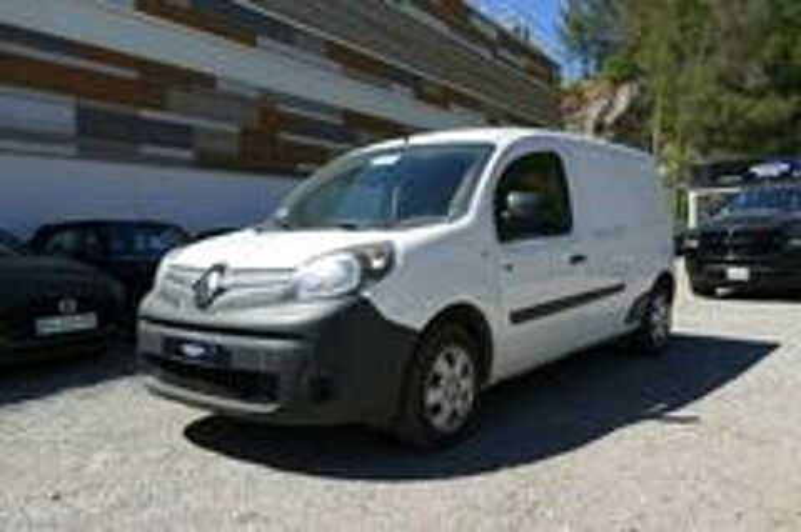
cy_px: 266
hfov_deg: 62.0
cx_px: 400
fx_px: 667
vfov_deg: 43.5
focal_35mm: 30
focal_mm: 11.1
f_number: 3
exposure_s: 1/1600
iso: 125
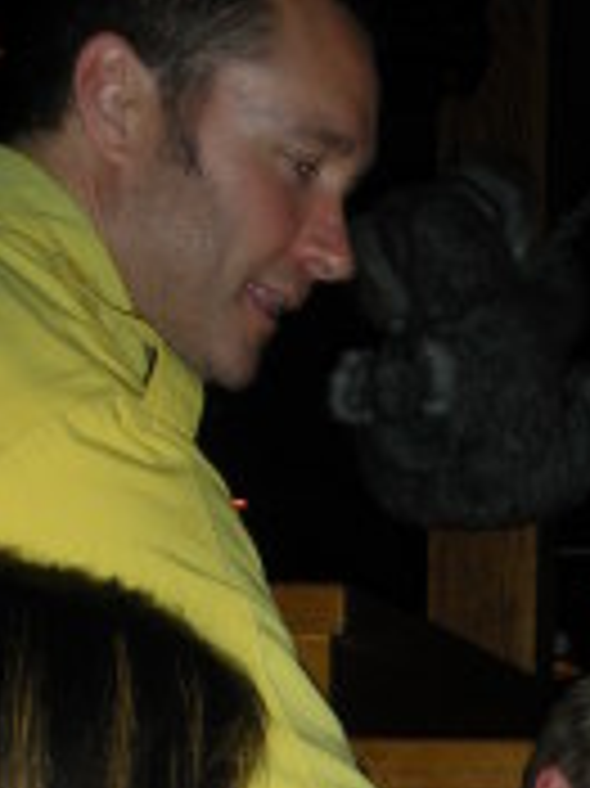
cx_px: 694
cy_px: 1022
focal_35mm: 94
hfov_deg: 15.2
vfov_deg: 19.3
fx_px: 2139
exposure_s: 1/60
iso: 79
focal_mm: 6.3
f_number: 3.5
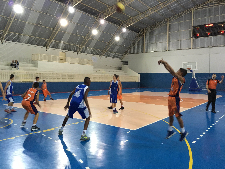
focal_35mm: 29
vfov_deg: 48.2
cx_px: 112
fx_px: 188
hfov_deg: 61.7
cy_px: 84
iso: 200
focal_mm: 4.15
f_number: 2.2
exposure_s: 1/24
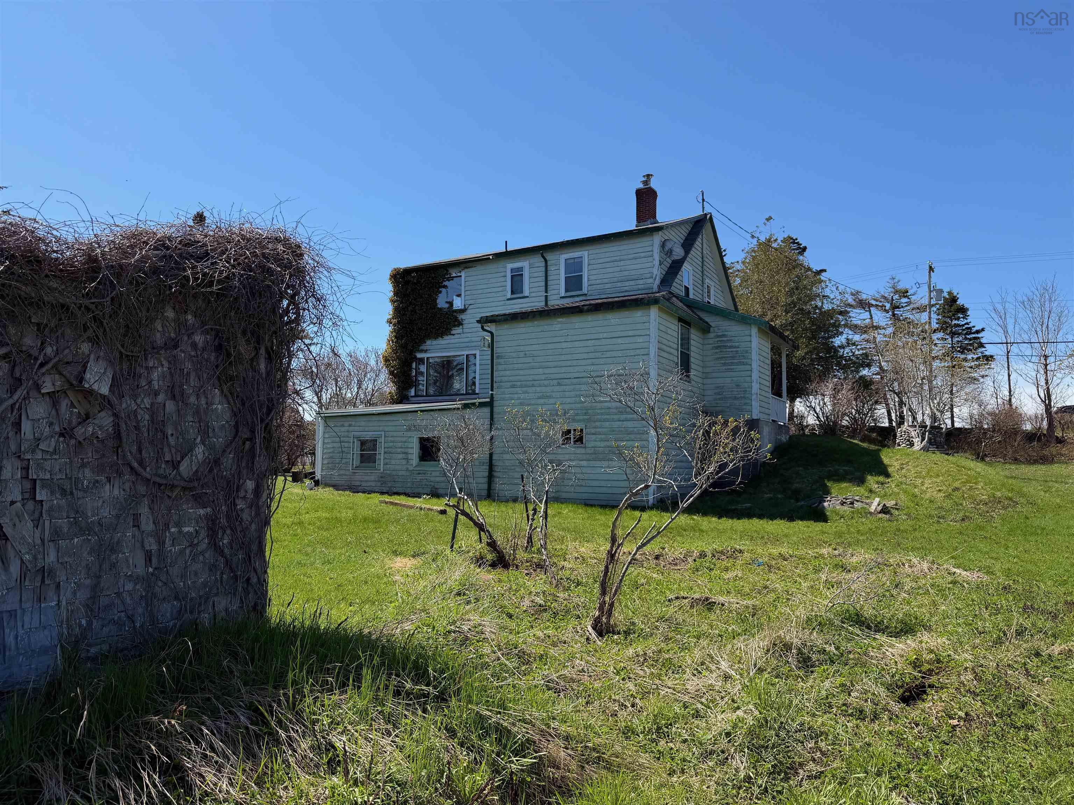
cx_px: 537
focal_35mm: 24
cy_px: 402
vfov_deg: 56.8
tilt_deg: +5.2
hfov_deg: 71.6
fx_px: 745
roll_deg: -0.1
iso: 80
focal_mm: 6.76
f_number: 1.78
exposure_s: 1/3279
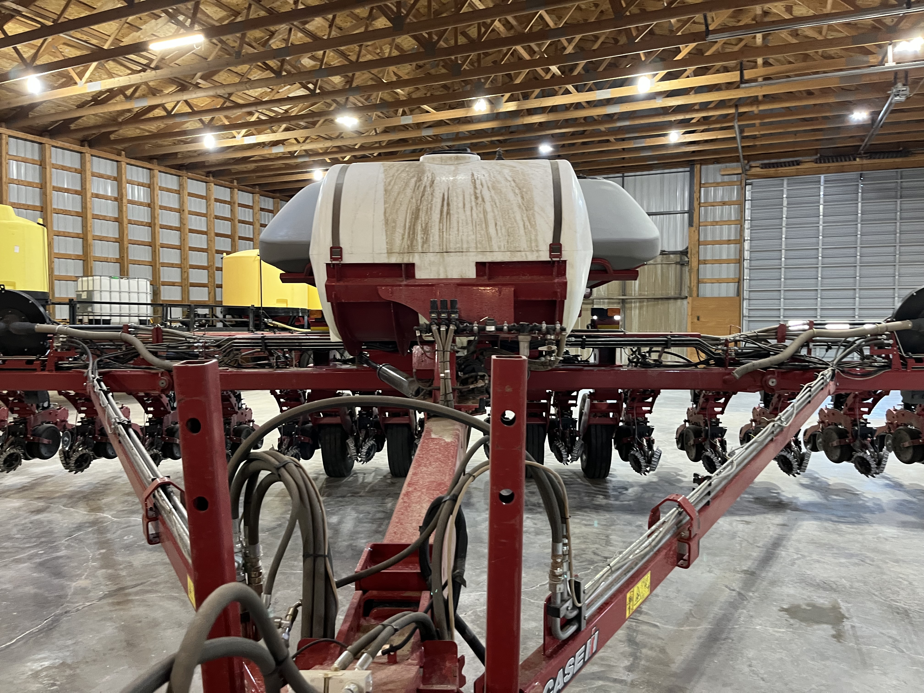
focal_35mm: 26
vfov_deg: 53.1
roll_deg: +0.5
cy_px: 346
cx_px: 462
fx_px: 694
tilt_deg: -1.7
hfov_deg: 67.3
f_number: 1.6
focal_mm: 5.1
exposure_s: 1/60
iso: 250
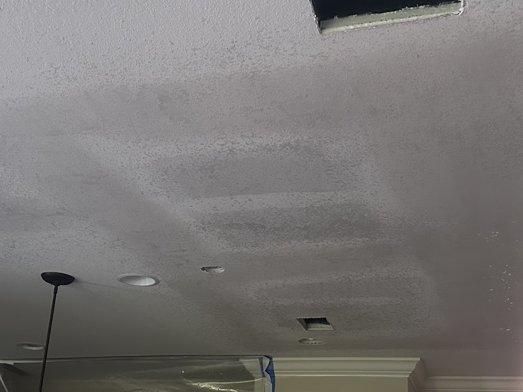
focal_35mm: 51
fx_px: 771
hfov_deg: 37.5
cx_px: 244
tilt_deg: +20.3
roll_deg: -2.3
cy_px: 233
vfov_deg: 28.5
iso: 800
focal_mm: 6.86
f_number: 1.78
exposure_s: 1/60
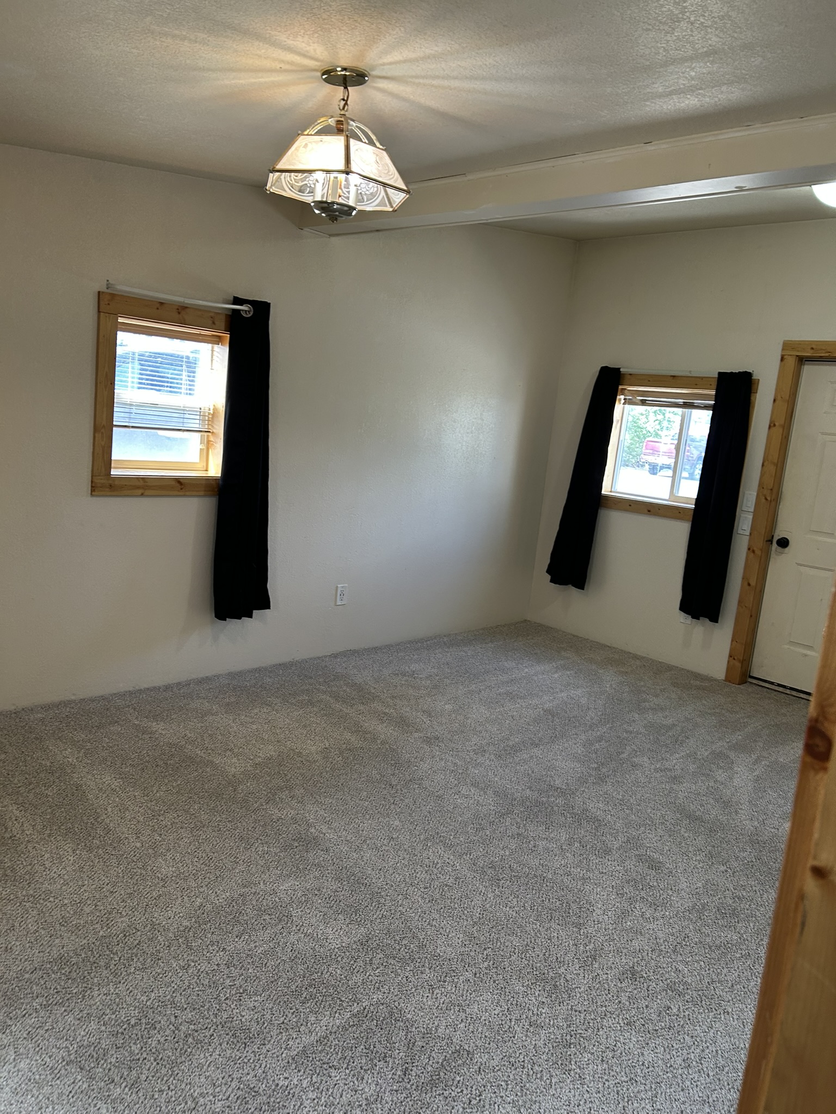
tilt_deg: -9.8
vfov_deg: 67.3
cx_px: 418
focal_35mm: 26
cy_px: 557
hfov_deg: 53.1
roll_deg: -5.8
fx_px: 837
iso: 125
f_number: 1.5
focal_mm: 5.7
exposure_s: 1/120
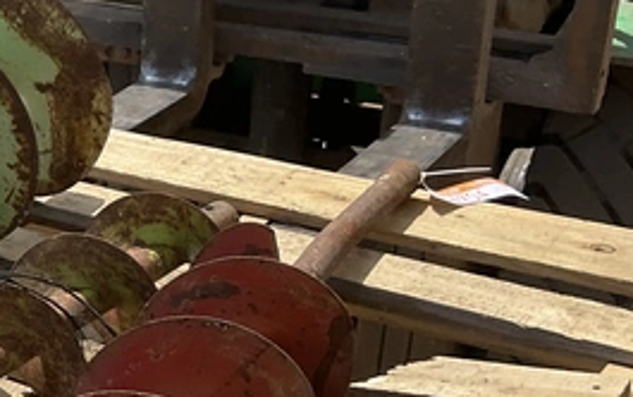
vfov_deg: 14.7
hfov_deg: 22.4
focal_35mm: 87
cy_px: 417
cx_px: -74
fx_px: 1502
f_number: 1.8
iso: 25
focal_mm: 3
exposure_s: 1/1490
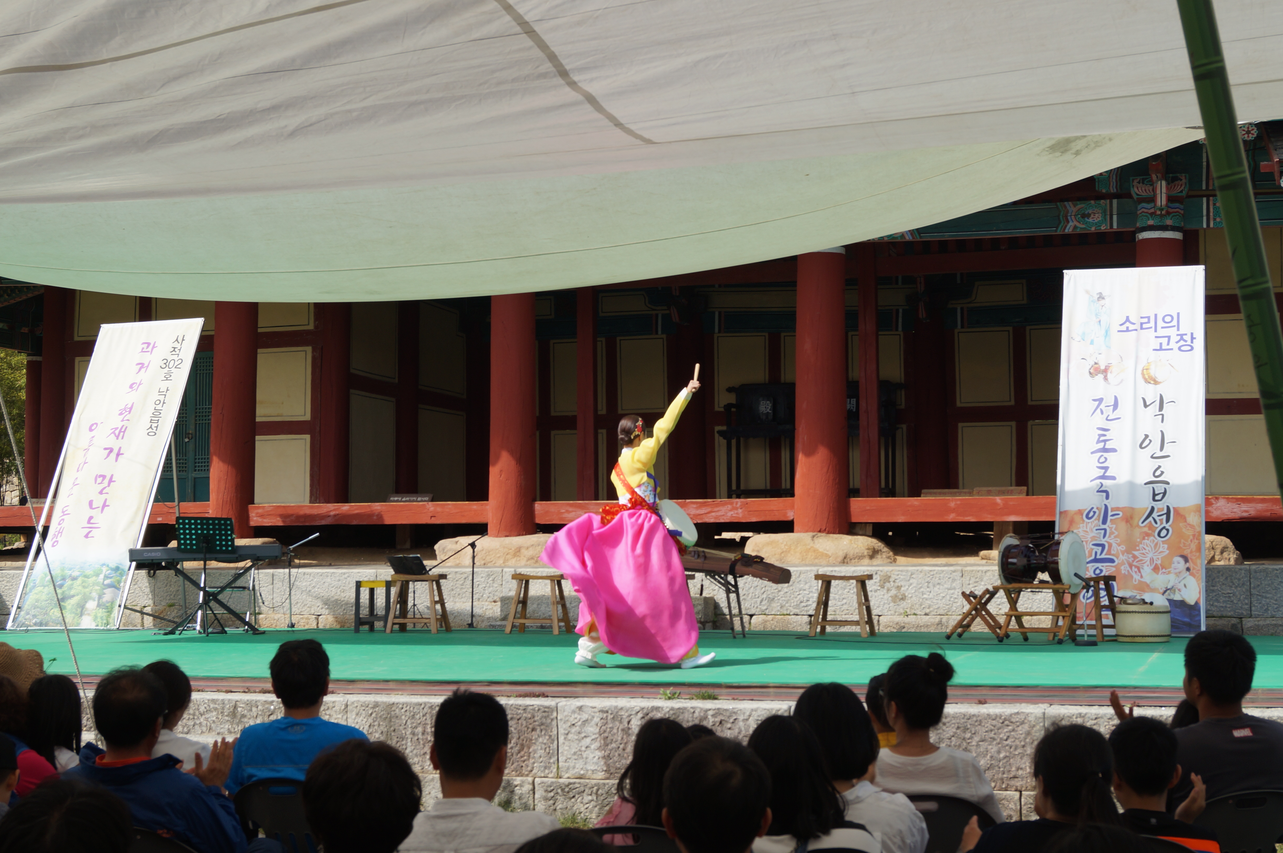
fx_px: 1869
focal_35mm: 52
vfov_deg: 25.7
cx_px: 642
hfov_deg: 37.9
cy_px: 426
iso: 100
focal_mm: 35
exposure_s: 1/200
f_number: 9
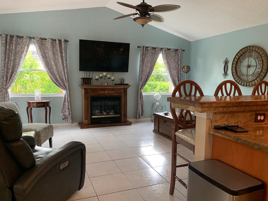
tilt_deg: -7.2
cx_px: 135
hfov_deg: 65.3
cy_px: 102
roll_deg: -0.9
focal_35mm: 27
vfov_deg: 51.4
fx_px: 209
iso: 80
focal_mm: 4.25
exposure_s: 1/60
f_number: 1.8
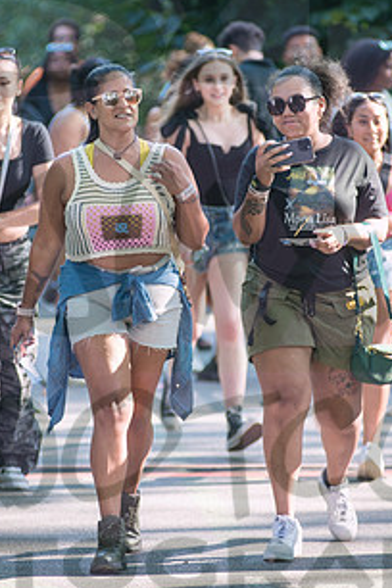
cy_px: 237
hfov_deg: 4.3
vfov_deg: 6.4
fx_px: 5259
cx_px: 190
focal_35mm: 322
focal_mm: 170
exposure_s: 1/160
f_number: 3.5
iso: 200
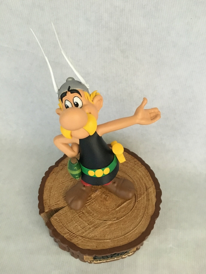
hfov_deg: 48.2
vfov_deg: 61.7
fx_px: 230
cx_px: 103
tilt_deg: -50.8
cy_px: 137
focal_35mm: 29
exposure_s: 1/17
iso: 320
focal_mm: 4.15
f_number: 2.2
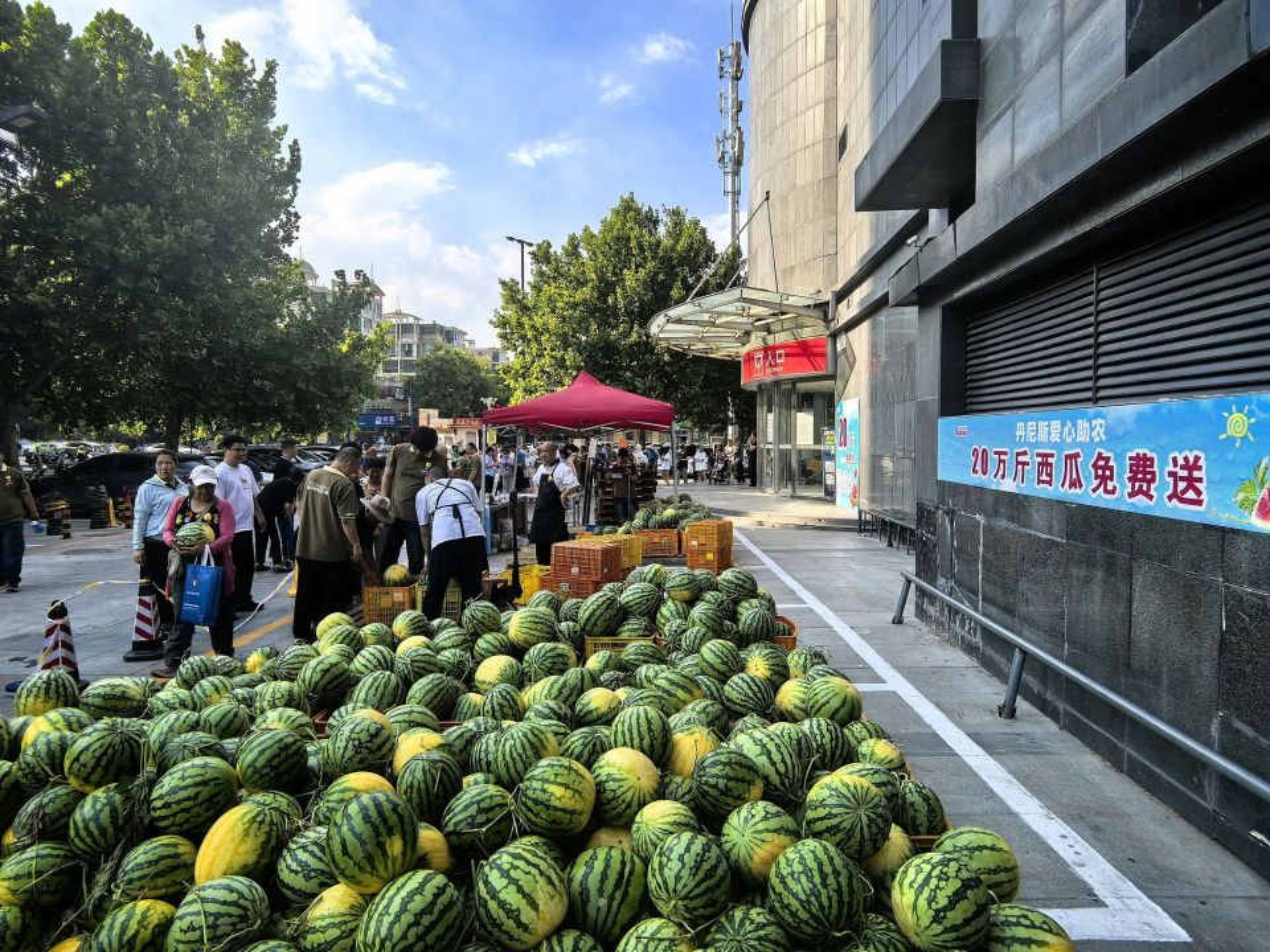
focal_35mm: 20
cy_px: 476
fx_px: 734
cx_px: 635
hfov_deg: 81.7
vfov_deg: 66.0
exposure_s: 1/890
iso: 50
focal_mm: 1.95
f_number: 2.2
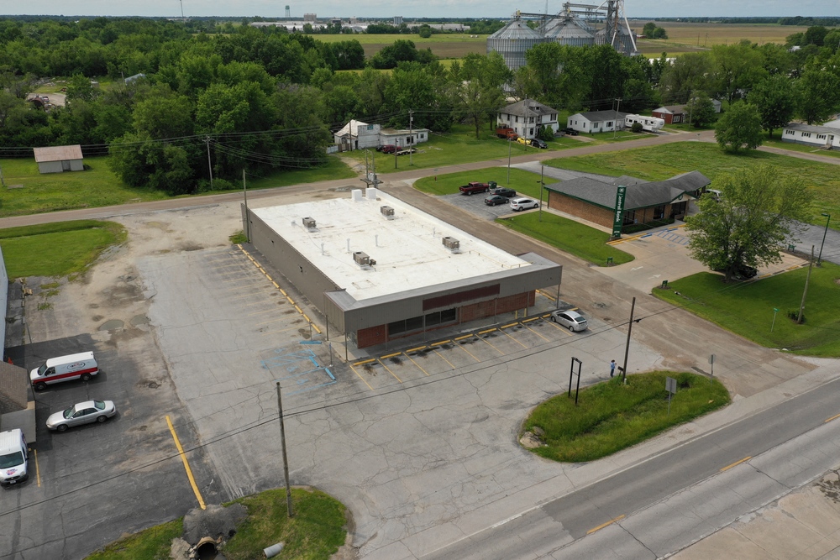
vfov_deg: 46.4
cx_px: 420
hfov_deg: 65.5
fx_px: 653
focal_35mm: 28
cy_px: 280
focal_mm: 10.26
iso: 100
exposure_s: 1/640
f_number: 6.3
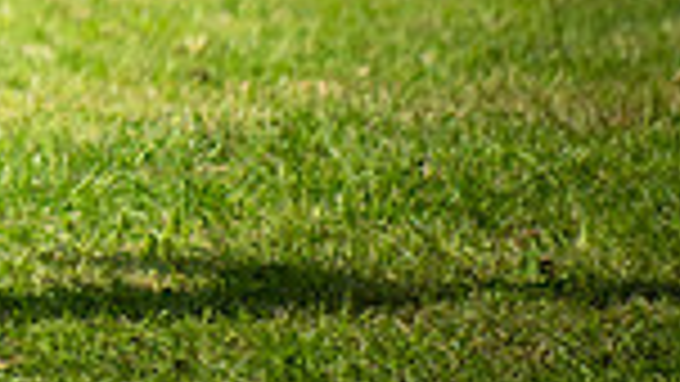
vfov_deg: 0.9
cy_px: -537
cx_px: -684
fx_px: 24003
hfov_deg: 1.6
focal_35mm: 1331
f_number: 3.2
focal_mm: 180
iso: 250
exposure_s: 1/2500
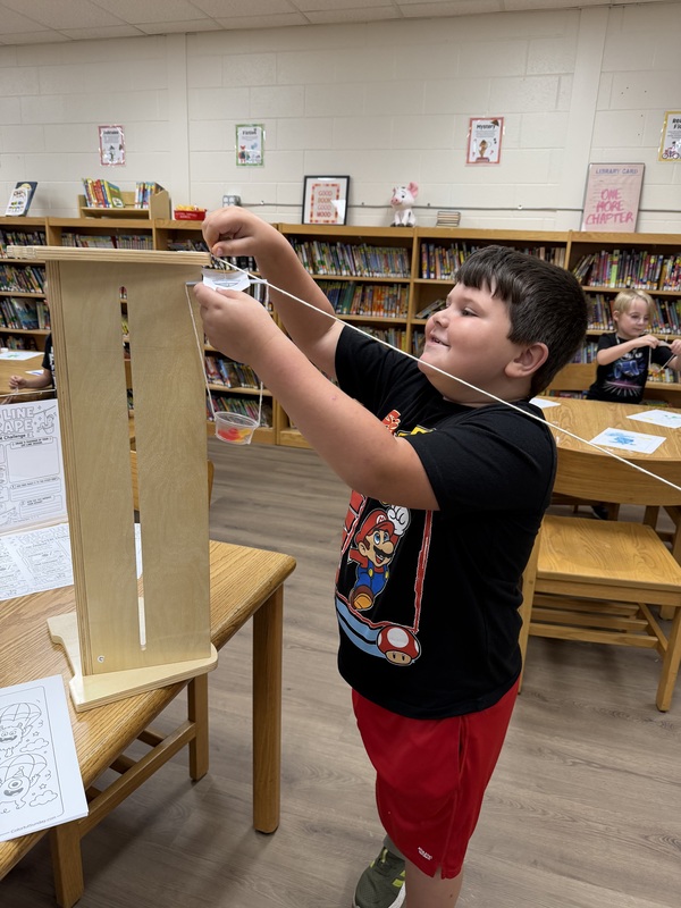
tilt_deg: -16.0
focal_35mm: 24
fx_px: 630
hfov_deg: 56.8
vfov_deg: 71.6
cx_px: 340
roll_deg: -3.5
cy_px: 454
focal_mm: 6.76
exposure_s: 1/120
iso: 160
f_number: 1.78
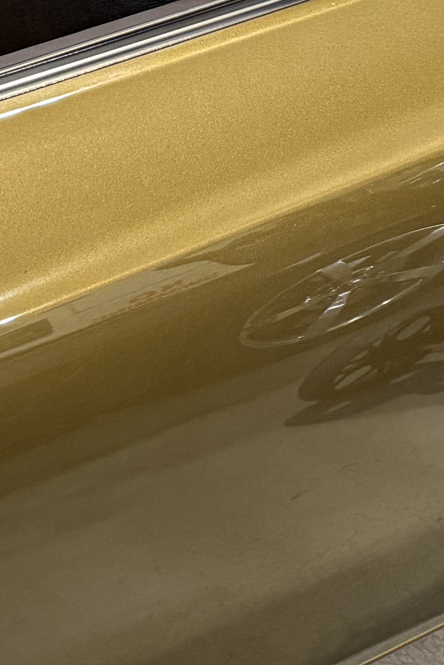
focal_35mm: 95
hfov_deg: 12.4
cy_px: -283
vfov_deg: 19.2
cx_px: -499
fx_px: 1757
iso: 320
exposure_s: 1/60
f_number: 1.78
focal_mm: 6.76
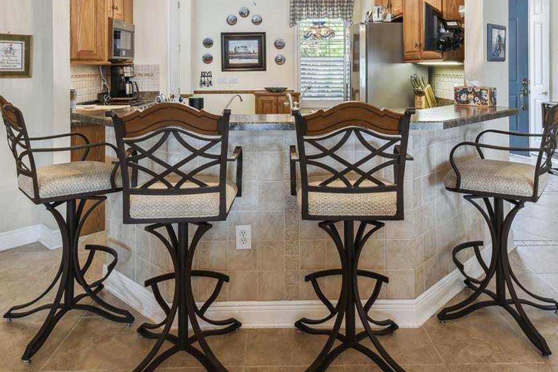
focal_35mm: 28
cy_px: 68
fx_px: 434
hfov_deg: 65.5
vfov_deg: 43.9
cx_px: 286
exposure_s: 1/8
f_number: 7.1
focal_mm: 10
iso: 100
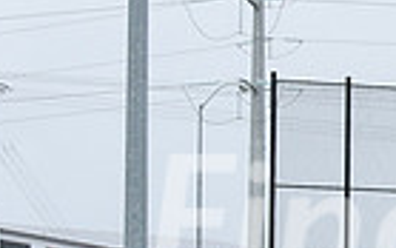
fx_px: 4837
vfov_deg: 2.9
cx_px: 783
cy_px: 523
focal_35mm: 448
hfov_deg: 4.6
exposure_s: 1/400
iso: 640
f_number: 5
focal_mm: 70
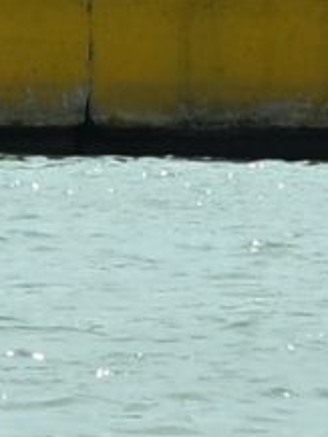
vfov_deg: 1.0
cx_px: -1660
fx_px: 25735
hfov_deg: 0.7
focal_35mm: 2039
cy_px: 168
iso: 280
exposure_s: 1/1250
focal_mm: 120
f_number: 8
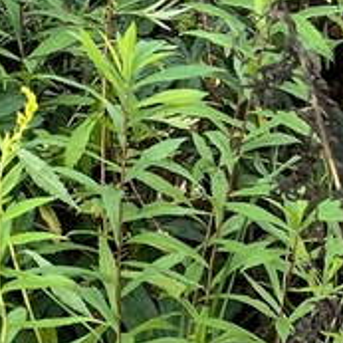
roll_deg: -0.3
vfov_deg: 12.0
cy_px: -222
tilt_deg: -20.5
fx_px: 1525
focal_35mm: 136
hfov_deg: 12.3
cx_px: -165
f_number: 1.5
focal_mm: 5.7
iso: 40
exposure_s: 1/247
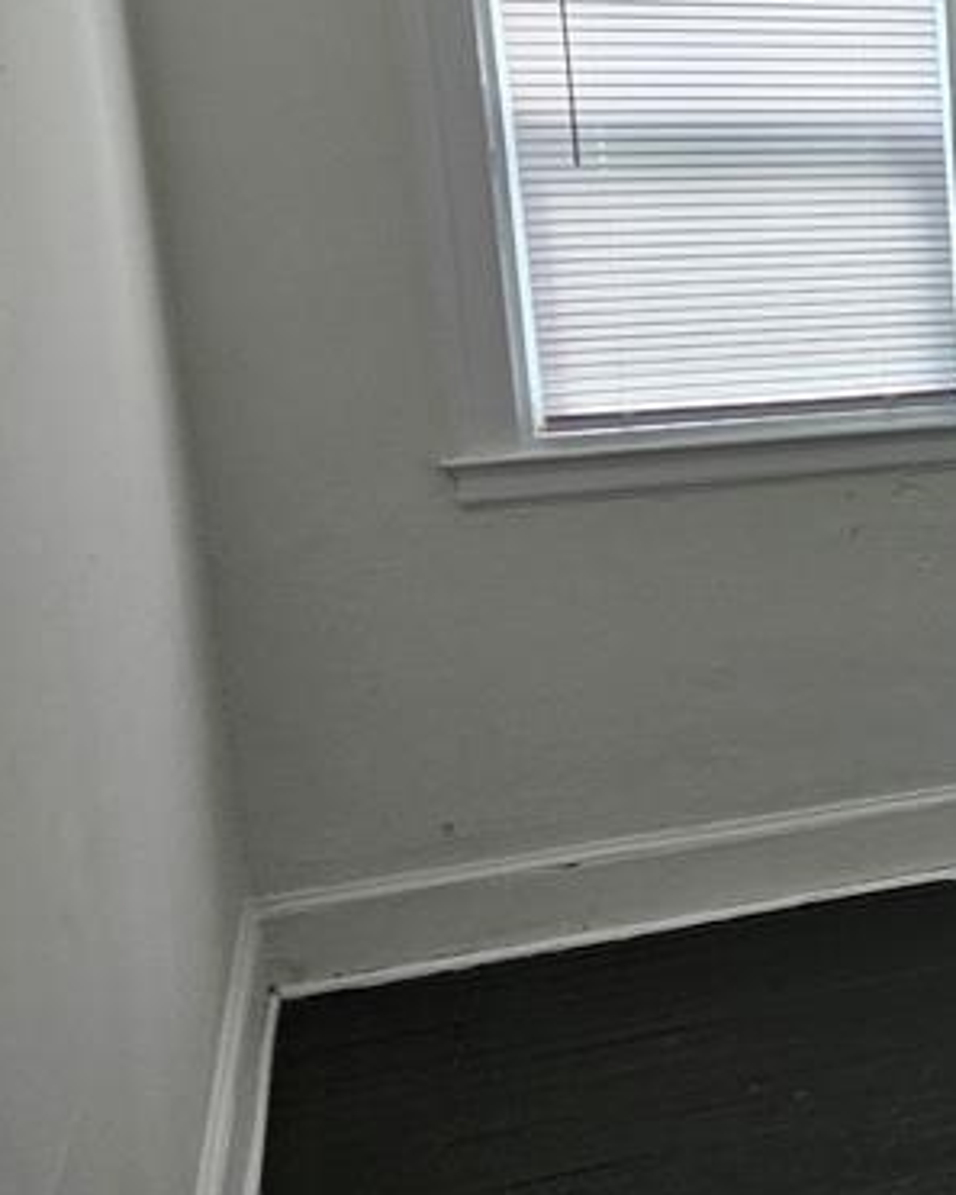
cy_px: 502
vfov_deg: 30.4
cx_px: 1613
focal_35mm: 62
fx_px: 2192
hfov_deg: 19.7
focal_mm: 5.4
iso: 400
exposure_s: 1/170
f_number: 1.8
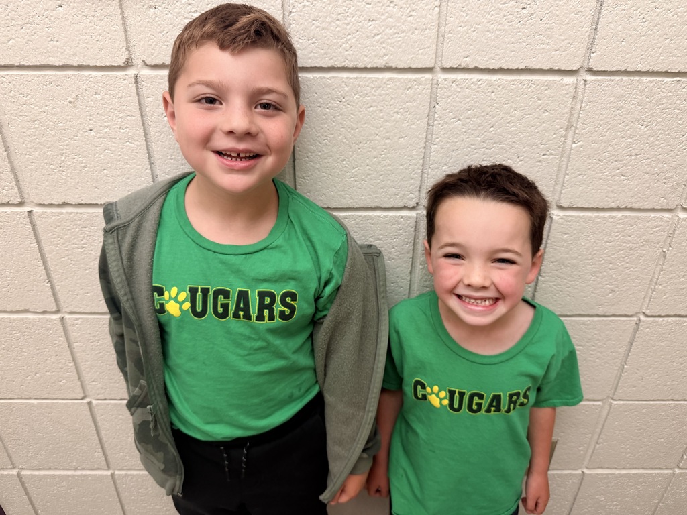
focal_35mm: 24
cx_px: 344
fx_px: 476
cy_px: 258
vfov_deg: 56.8
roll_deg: -0.9
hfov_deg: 71.6
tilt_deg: -28.8
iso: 250
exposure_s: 1/60
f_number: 1.78
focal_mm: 6.76
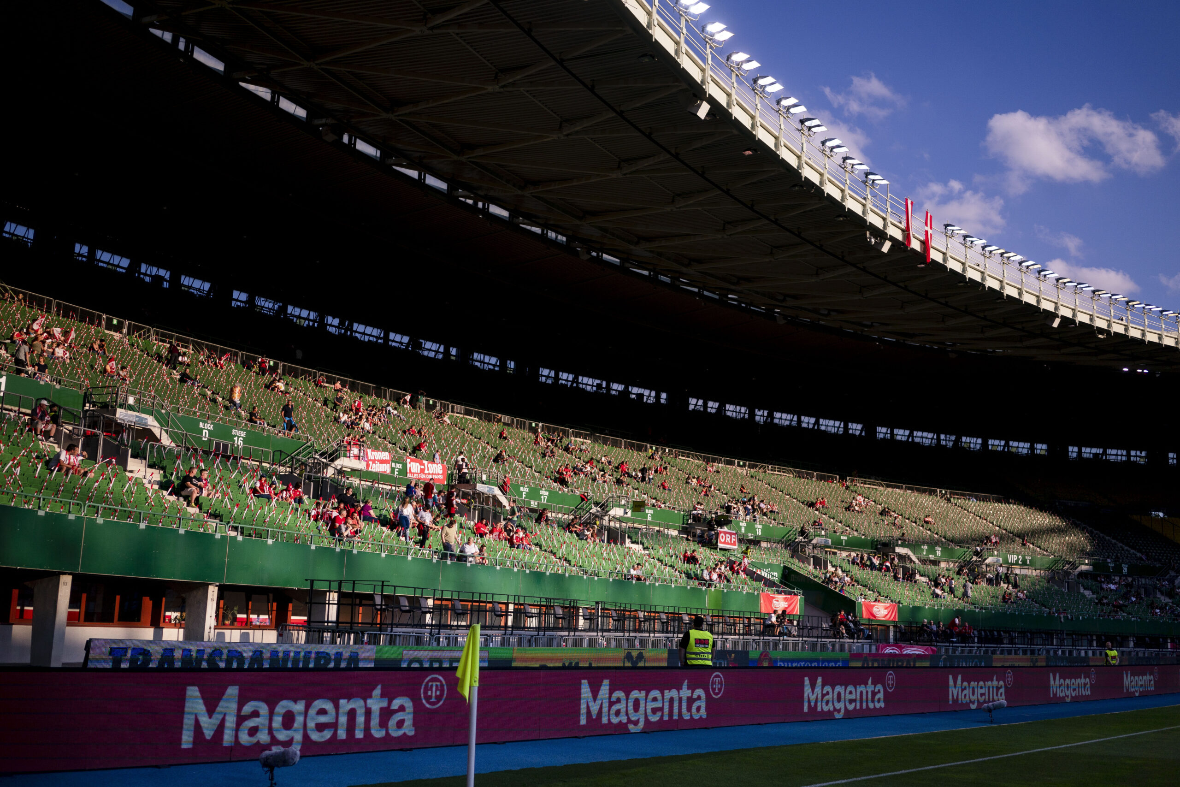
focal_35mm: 35
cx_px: 590
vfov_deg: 37.9
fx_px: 1147
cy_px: 394
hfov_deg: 54.4
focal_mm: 35
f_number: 2.8
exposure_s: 1/4000
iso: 160
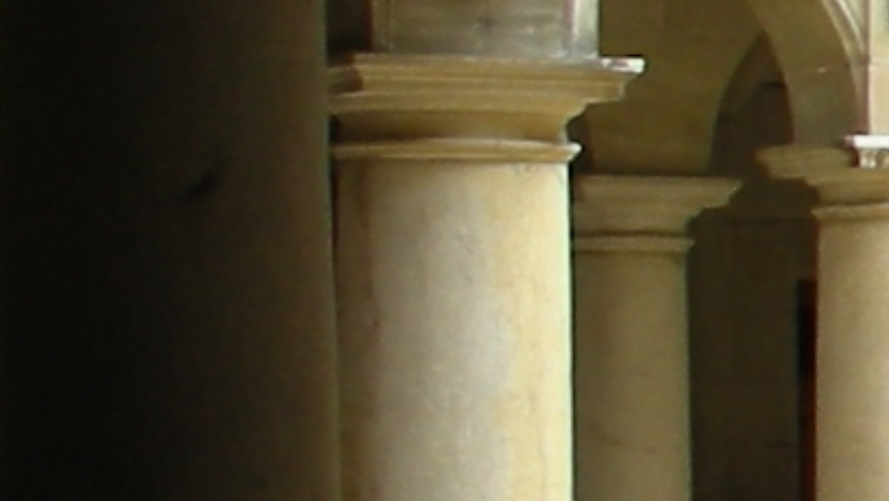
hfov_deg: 7.1
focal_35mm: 263
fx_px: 6203
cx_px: 2863
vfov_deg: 4.6
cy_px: 113
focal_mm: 5.8
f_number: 3
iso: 50
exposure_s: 1/69.2
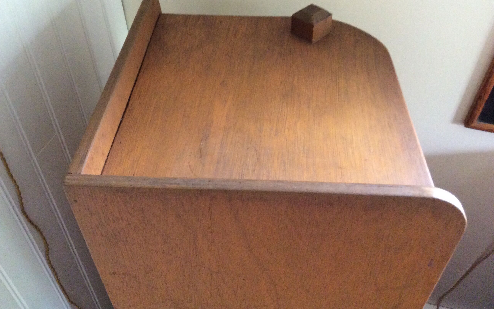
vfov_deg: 37.2
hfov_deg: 56.7
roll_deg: +1.9
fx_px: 458
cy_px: 131
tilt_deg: -44.0
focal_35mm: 34
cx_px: 246
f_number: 2.4
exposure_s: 1/20
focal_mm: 3.3
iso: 250
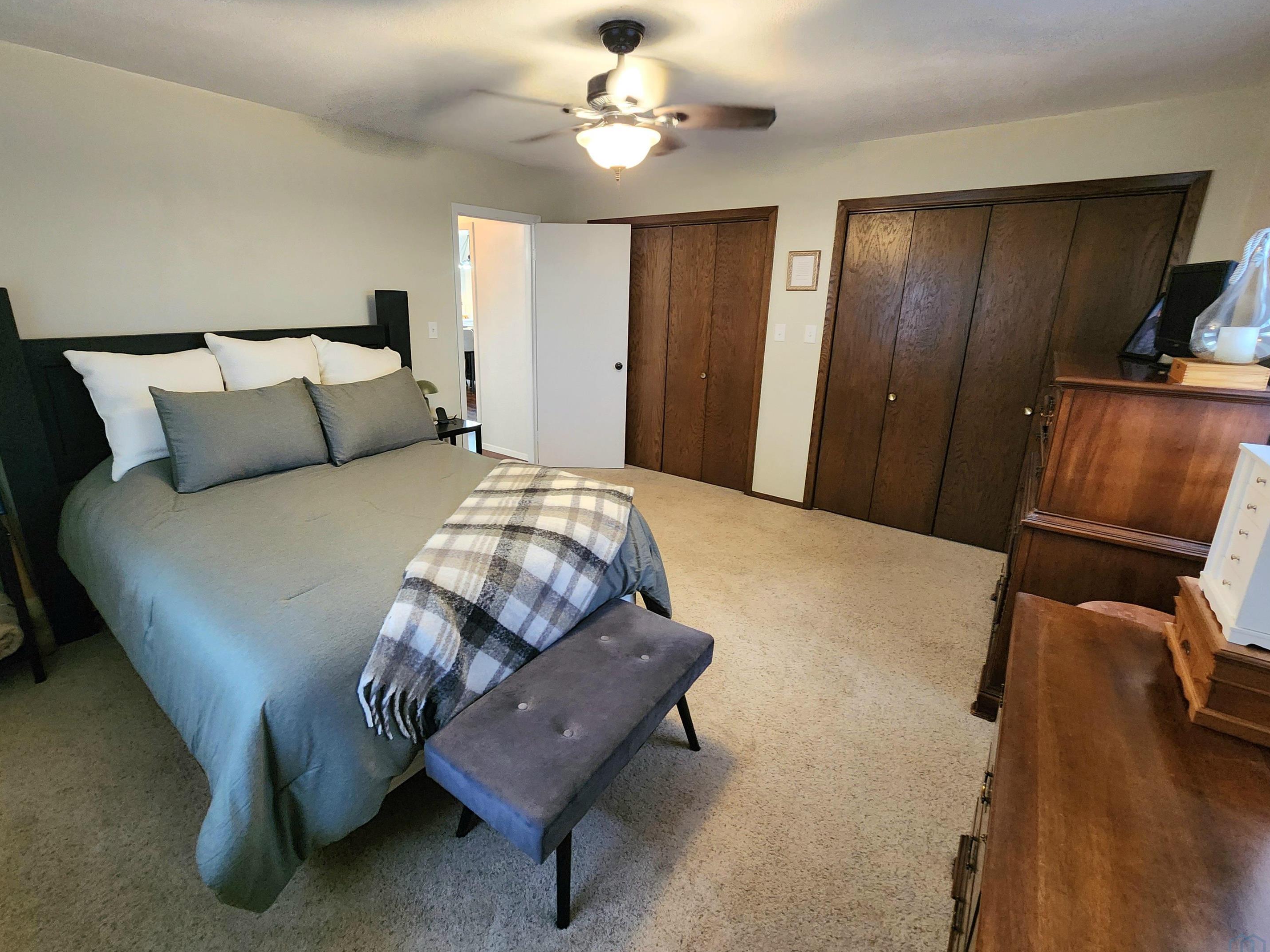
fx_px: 514
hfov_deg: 101.9
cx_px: 590
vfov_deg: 85.5
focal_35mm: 14
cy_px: 445
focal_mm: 2.2
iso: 400
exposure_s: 1/30
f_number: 2.2
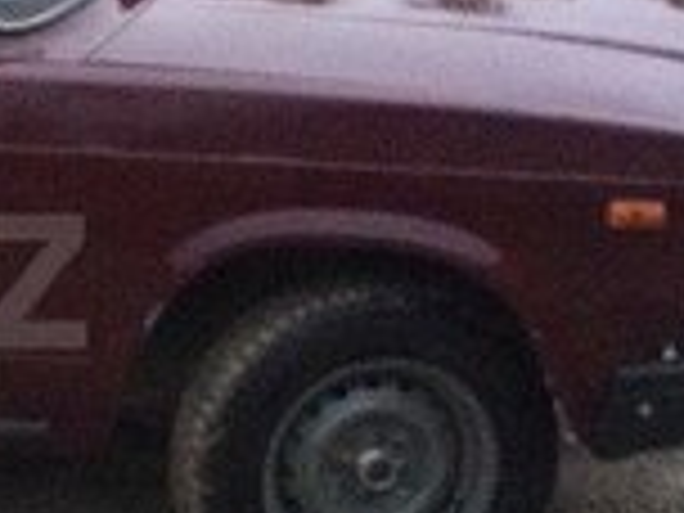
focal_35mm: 126
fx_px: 2490
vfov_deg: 11.8
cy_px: 281
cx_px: -374
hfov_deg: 14.5
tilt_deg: -14.9
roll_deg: -0.4
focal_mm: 4.15
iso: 500
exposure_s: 1/17
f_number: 2.2
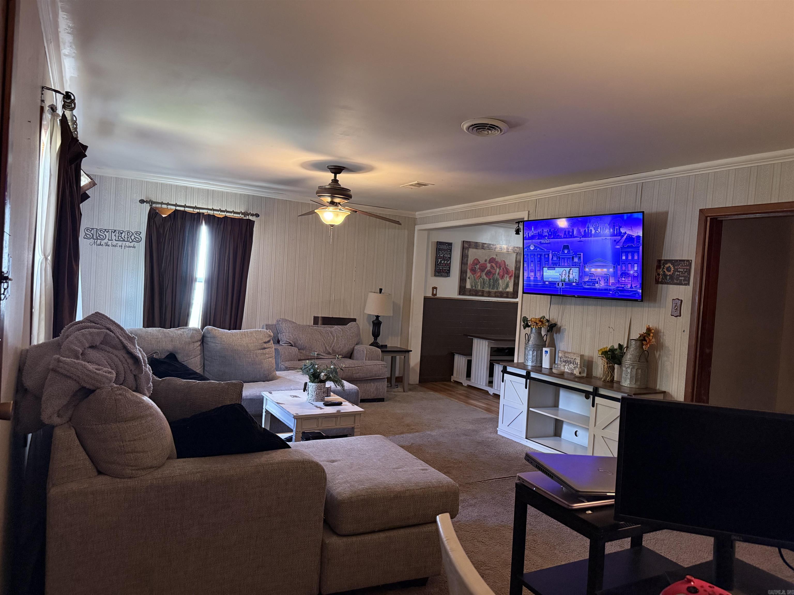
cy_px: 298
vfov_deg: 56.8
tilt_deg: -1.3
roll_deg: -3.9
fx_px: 550
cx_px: 397
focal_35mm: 24
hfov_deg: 71.6
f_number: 1.78
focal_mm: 6.76
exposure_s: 1/60
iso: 800
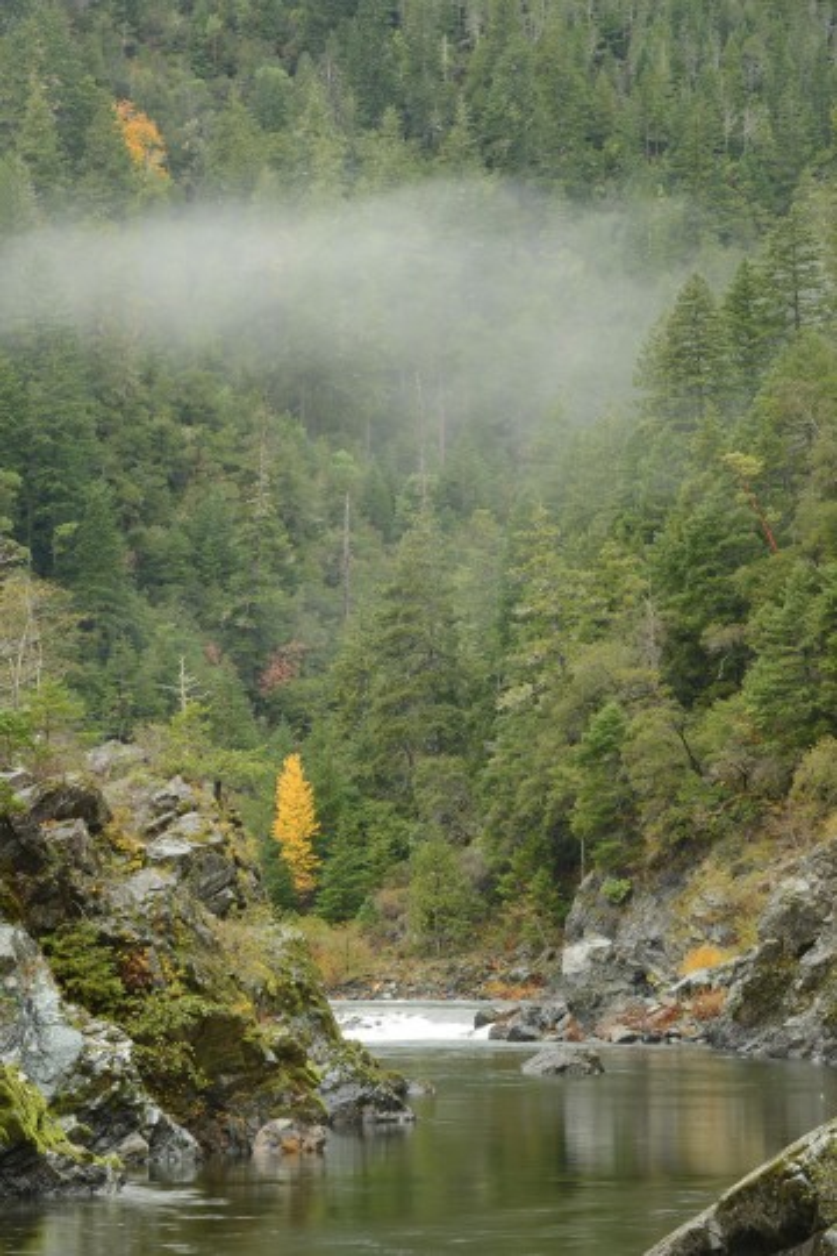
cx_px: 418
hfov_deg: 10.5
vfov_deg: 15.8
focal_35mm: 130
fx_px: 4533
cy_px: 628
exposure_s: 1/1.3
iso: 100
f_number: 22
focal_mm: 130
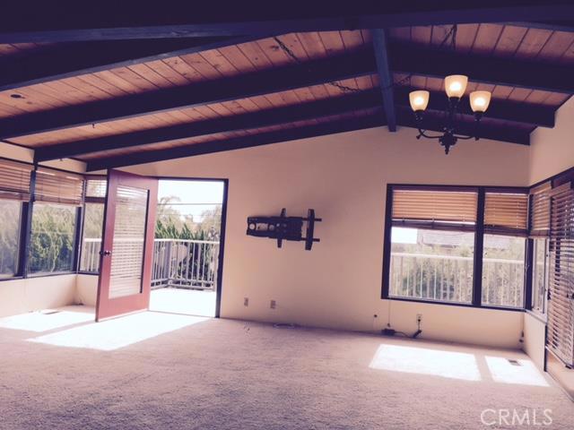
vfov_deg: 48.2
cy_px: 215
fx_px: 481
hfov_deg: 61.7
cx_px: 287
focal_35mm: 29
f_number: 2.2
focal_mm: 4.15
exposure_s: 1/581
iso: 32
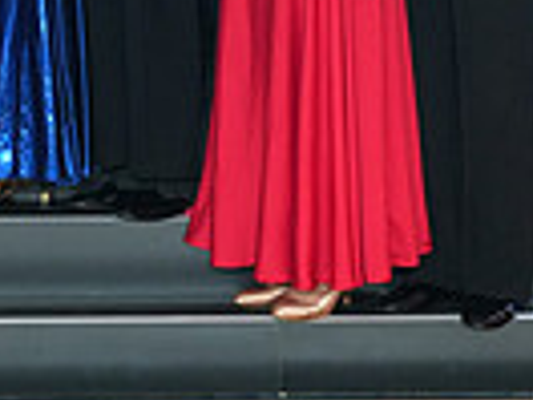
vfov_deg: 8.2
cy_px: -349
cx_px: 416
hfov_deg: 11.3
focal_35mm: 175
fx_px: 2690
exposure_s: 1/400
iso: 2500
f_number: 4
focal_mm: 41.4
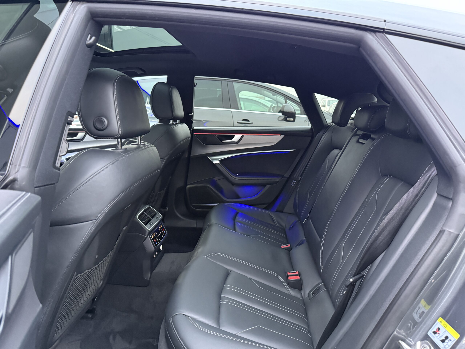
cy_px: 174
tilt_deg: -10.8
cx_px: 232
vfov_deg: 56.8
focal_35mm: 24
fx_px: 322
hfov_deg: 71.6
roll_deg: +0.5
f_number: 1.78
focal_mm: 6.76
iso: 1000
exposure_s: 1/40
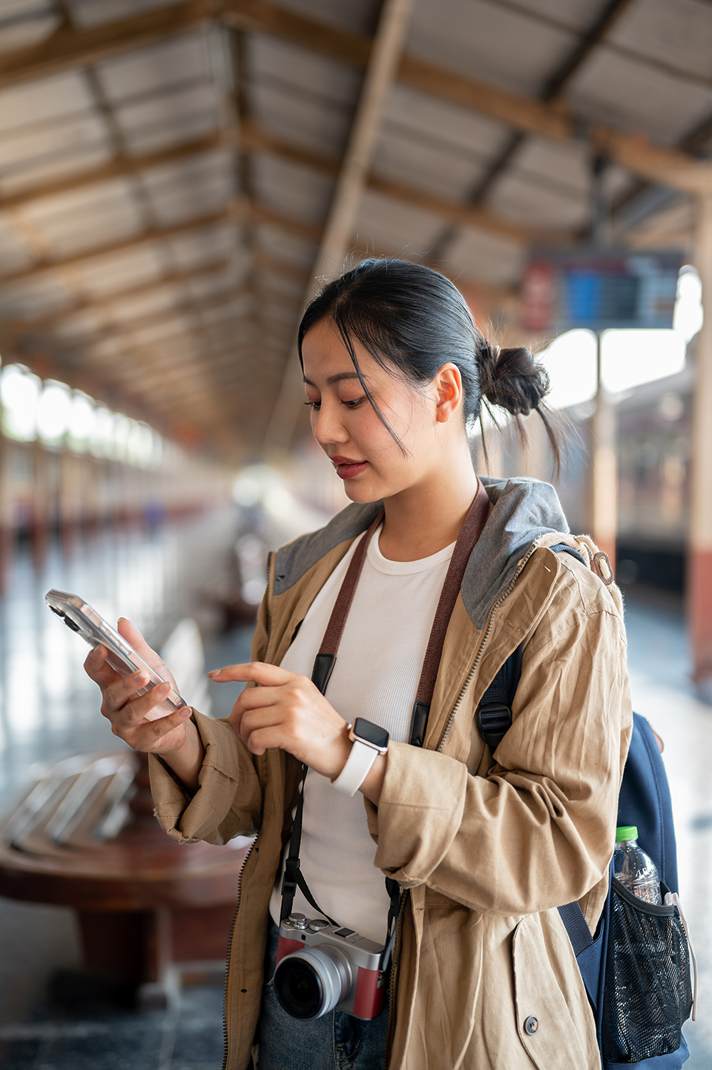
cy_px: 535
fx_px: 1485
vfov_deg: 39.6
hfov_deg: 27.0
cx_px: 356
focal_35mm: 50
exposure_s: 1/250
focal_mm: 50
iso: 160
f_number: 2
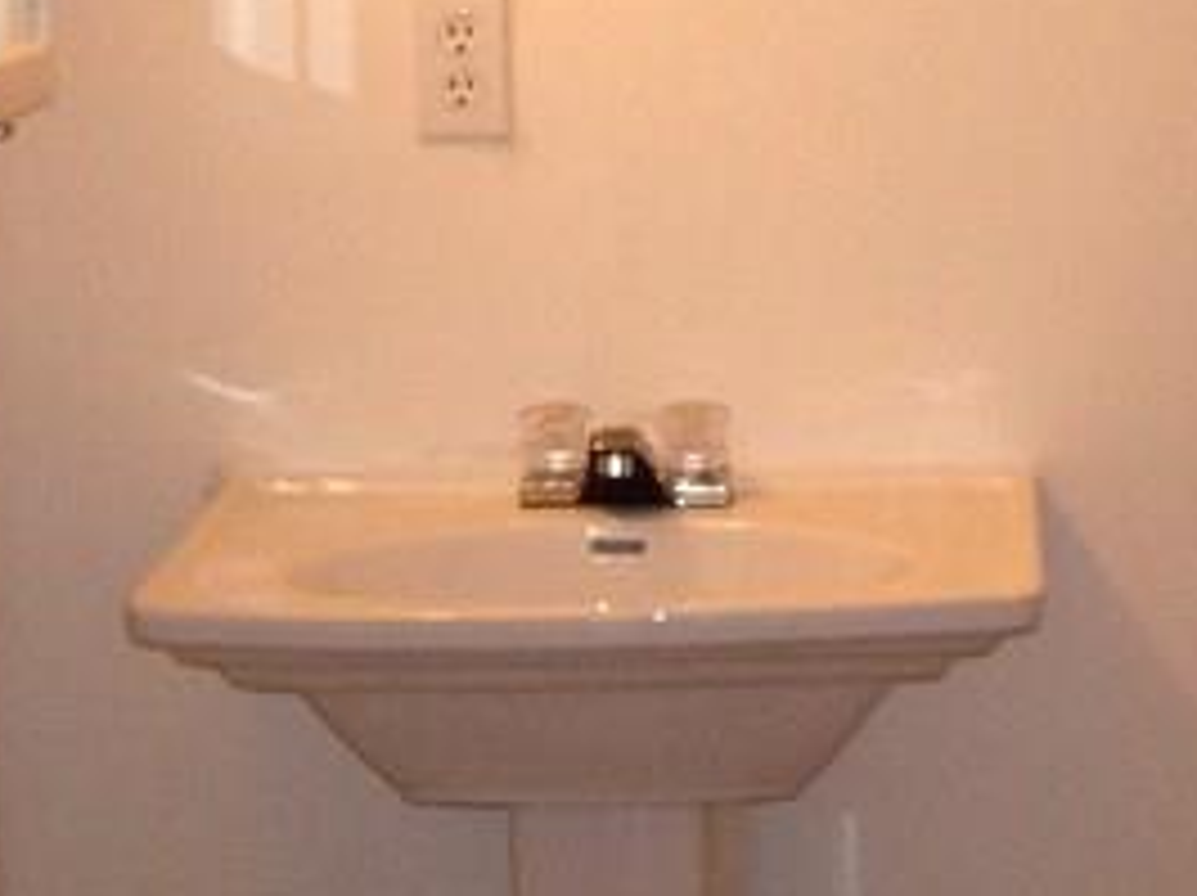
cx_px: 1012
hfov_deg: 14.9
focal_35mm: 131
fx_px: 4526
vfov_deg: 11.3
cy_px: 261
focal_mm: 5.6
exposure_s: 1/64
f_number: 2.7
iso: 80
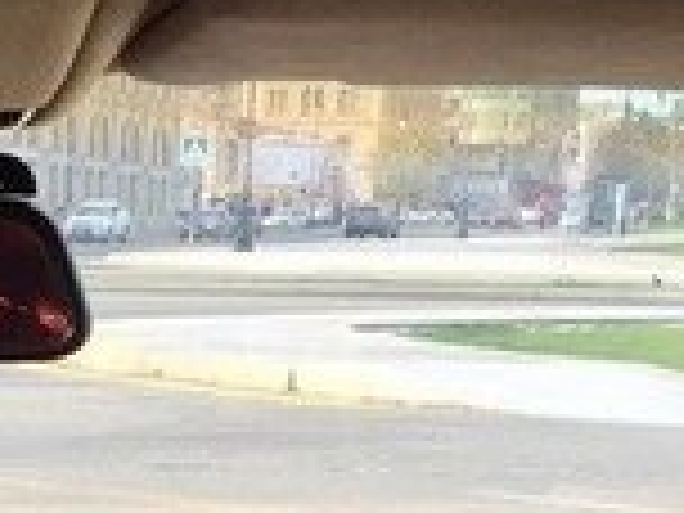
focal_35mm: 126
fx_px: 2490
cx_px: -243
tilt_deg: -12.0
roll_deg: -2.2
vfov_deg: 11.1
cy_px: 871
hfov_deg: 14.8
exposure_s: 1/408
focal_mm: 4.15
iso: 32
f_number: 2.2
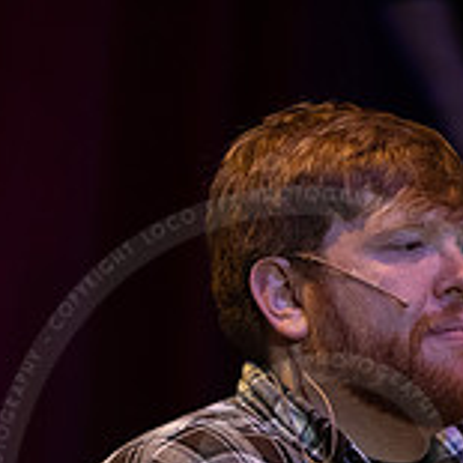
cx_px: 382
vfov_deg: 3.6
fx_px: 7445
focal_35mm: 492
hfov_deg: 3.6
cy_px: 550
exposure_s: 1/250
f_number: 2.8
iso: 4000
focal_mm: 200
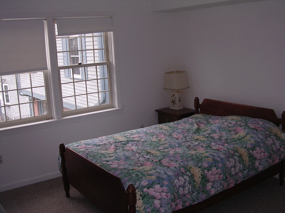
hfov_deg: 49.0
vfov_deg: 37.7
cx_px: 142
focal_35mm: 38
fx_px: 313
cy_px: 106
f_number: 2.8
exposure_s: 1/30
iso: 100
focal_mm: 5.8
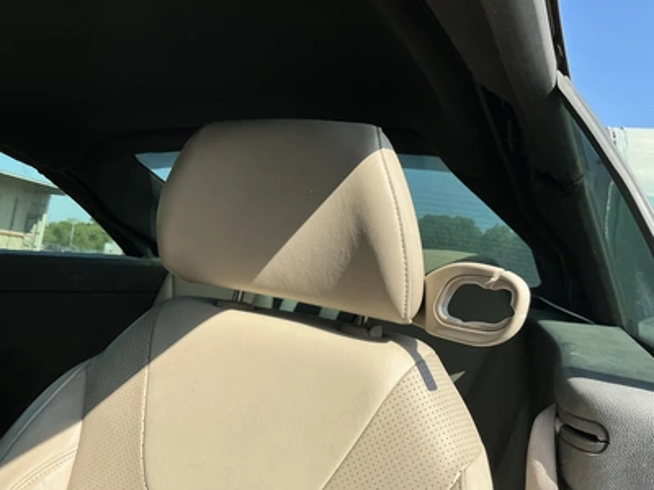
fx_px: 529
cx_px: 327
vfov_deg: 49.7
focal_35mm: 28
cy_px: 245
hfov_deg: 63.4
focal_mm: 3
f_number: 1.8
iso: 25
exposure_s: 1/804
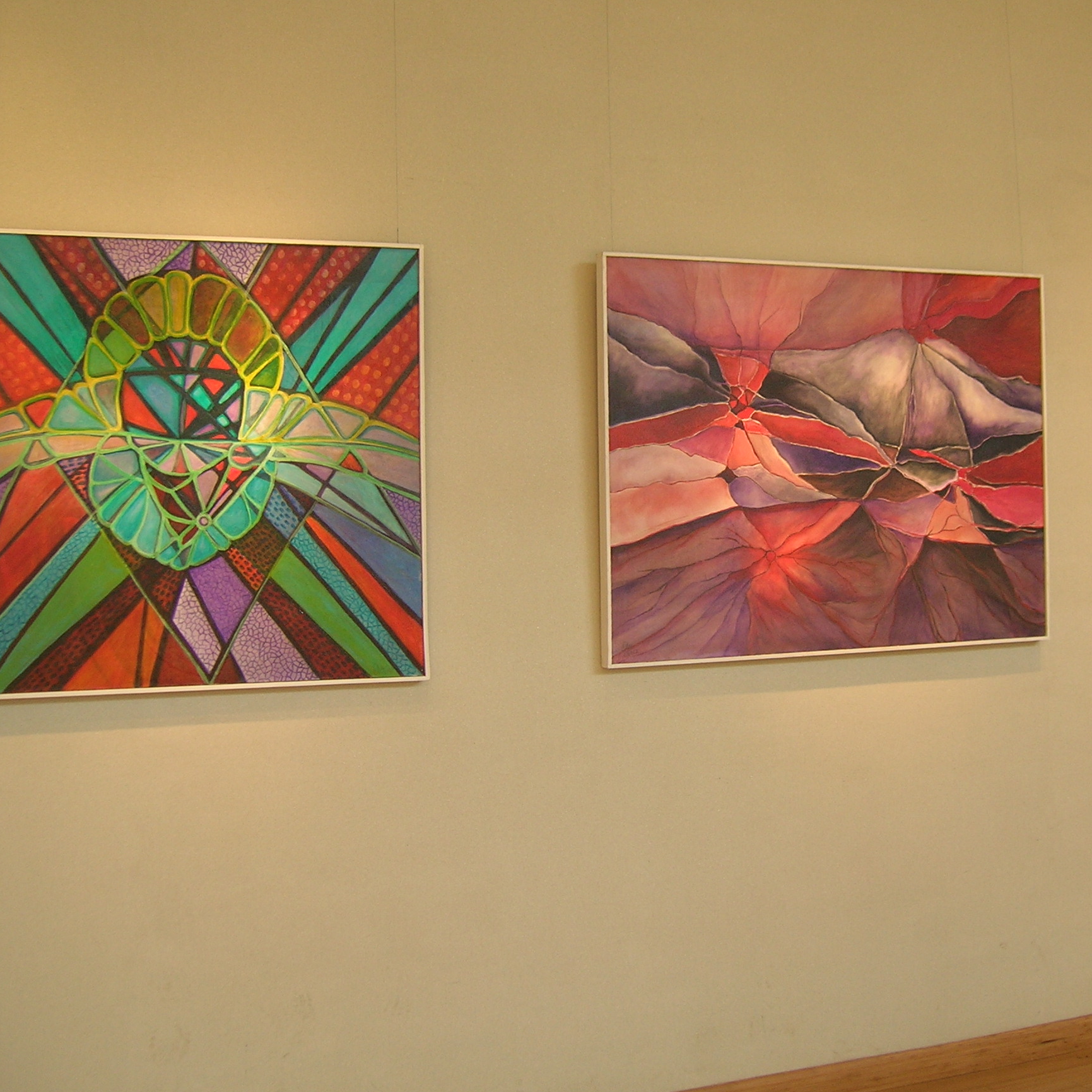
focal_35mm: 45
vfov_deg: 37.5
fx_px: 1606
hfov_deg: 37.2
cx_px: 712
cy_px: 487
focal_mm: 5.7
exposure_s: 1/41.3
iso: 50
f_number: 2.9
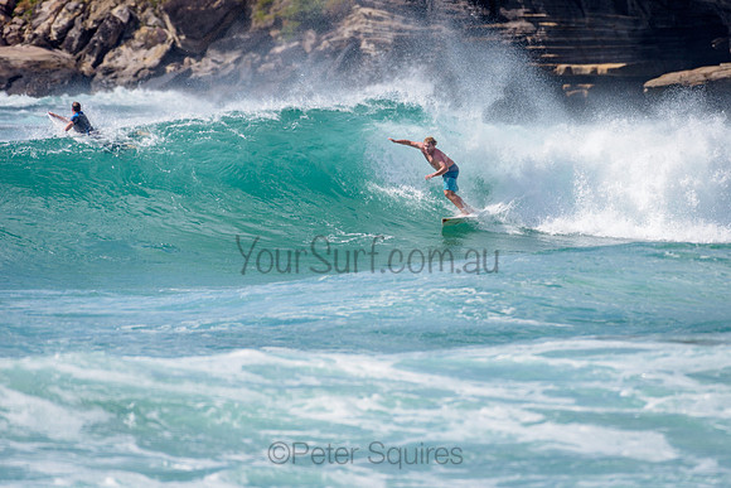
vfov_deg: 2.2
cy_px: 189
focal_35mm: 613
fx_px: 12452
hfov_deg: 3.4
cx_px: 444
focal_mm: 500
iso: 100
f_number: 5.6
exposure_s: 1/2000
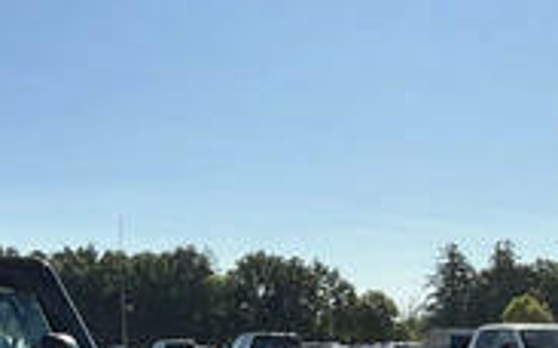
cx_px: -9
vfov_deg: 19.4
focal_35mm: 65
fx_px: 988
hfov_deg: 29.3
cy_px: 354
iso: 25
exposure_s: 1/2801
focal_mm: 3
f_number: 1.8
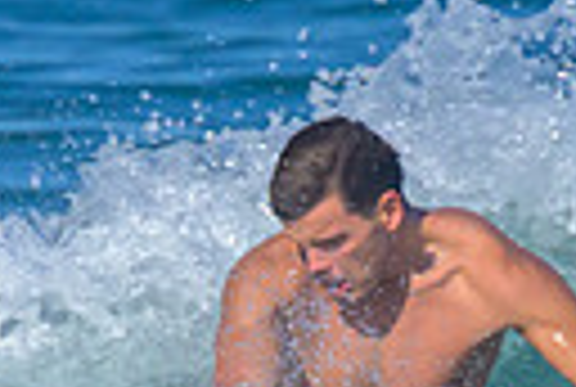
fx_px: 55922
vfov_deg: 0.4
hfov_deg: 0.6
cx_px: 142
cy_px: 637
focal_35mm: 3487
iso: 1250
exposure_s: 1/2000
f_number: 8
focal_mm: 560
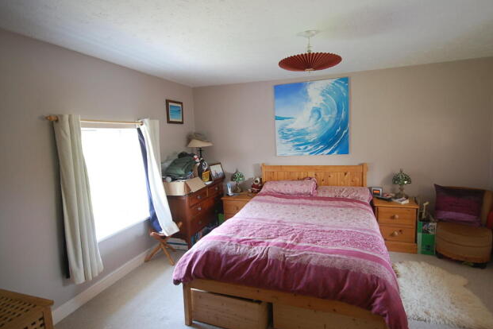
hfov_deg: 86.8
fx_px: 260
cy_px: 161
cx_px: 259
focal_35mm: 19
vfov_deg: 64.5
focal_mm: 12
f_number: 4.5
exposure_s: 1/10
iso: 800
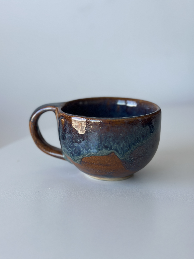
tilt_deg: -15.6
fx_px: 359
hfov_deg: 30.3
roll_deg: -1.3
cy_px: 130
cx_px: 97
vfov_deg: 39.7
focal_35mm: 48
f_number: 1.78
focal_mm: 6.86
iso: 80
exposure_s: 1/231
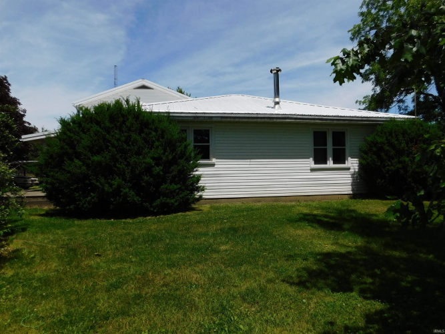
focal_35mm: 23
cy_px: 167
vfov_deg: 58.9
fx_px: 296
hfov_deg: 73.9
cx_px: 222
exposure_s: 1/800
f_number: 6
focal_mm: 4
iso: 125
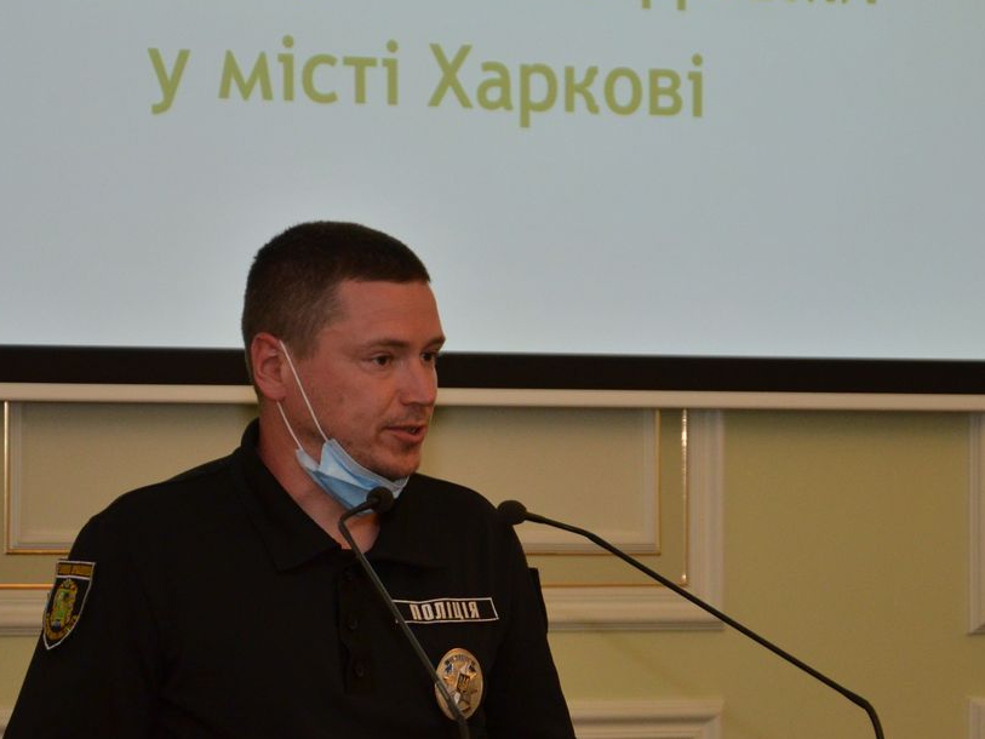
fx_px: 5288
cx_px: 540
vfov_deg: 8.0
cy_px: 494
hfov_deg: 10.6
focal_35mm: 186
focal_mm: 75
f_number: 5.3
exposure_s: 1/200
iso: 800
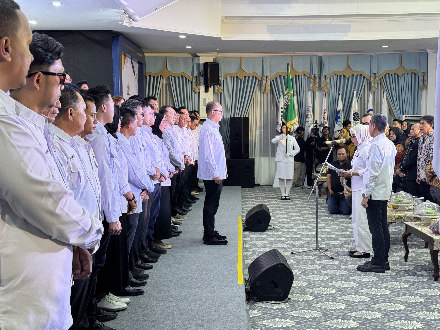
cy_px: 165
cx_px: 220
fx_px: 610
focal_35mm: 48
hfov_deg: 39.7
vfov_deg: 30.3
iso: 64
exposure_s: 1/54
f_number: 1.78
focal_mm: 6.76
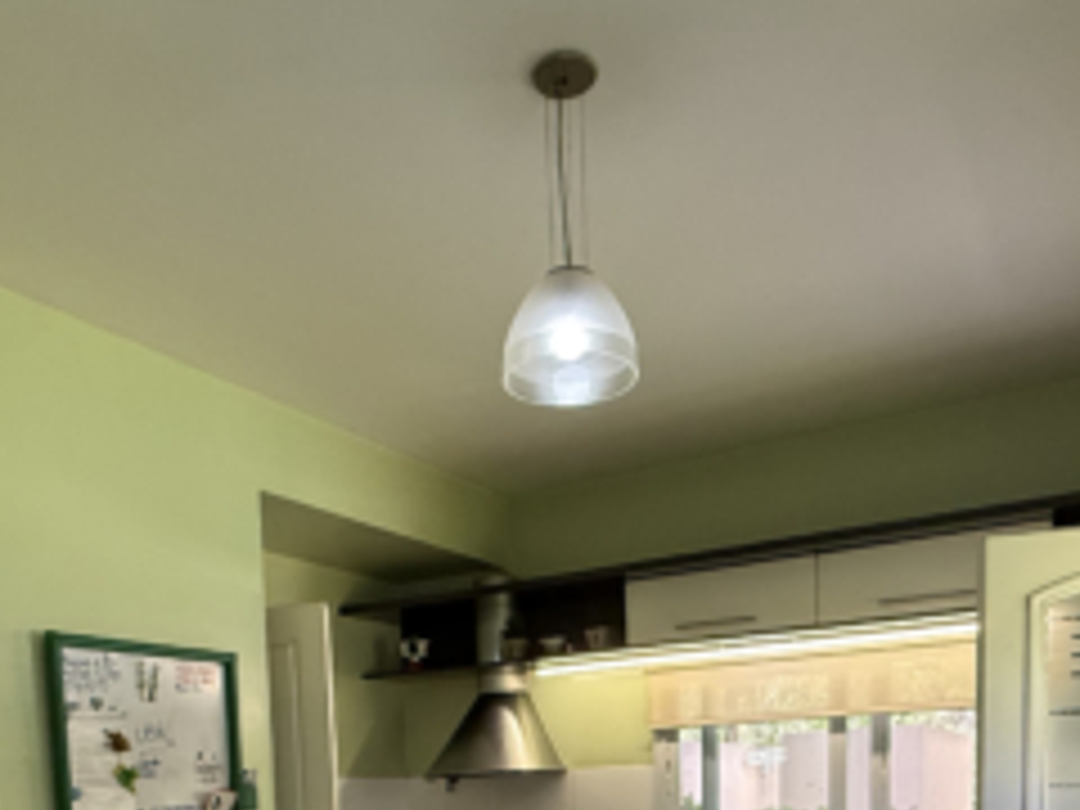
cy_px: 914
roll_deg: +2.0
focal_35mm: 34
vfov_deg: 35.2
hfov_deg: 54.0
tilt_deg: -5.6
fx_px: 1061
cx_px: 526
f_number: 2.2
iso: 320
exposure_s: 1/100
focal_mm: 2.22
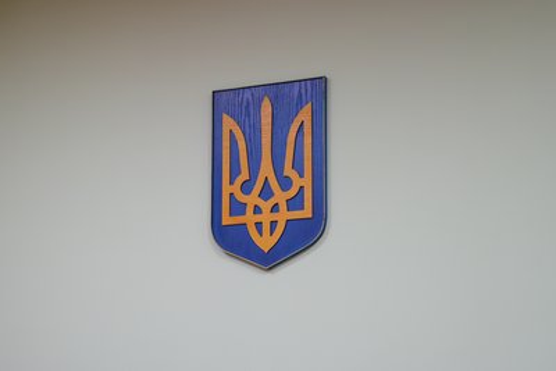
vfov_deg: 19.5
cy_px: 186
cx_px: 278
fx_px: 1081
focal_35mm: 70
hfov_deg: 28.8
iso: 200
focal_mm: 70
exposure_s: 1/50
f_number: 2.8
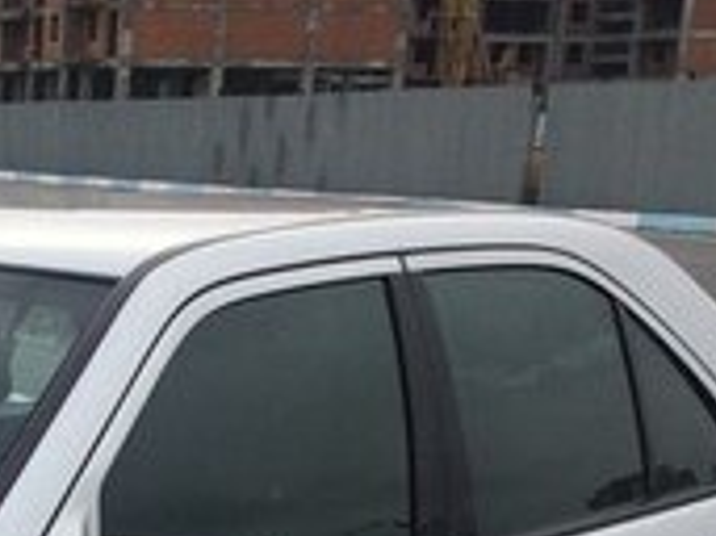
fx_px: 2315
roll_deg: -0.6
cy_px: 831
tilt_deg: -16.7
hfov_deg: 16.6
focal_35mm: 112
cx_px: -201
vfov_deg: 12.5
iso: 32
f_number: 2.2
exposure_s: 1/1709
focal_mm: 4.15
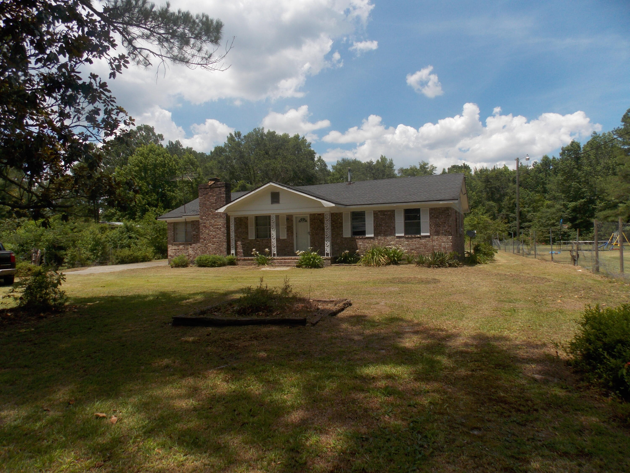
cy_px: 236
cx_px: 315
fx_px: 419
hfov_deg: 73.9
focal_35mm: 23
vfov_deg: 58.9
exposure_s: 1/1000
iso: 80
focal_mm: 4
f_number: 3.1
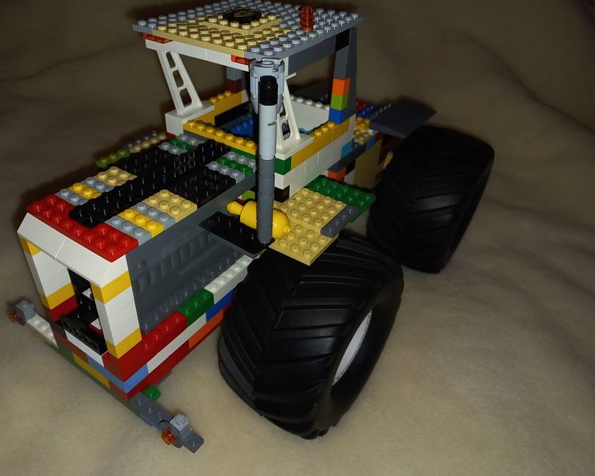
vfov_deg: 53.2
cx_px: 266
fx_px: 476
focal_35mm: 27
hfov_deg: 63.9
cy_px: 237
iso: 64
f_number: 1.8
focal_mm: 4.6
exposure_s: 1/50
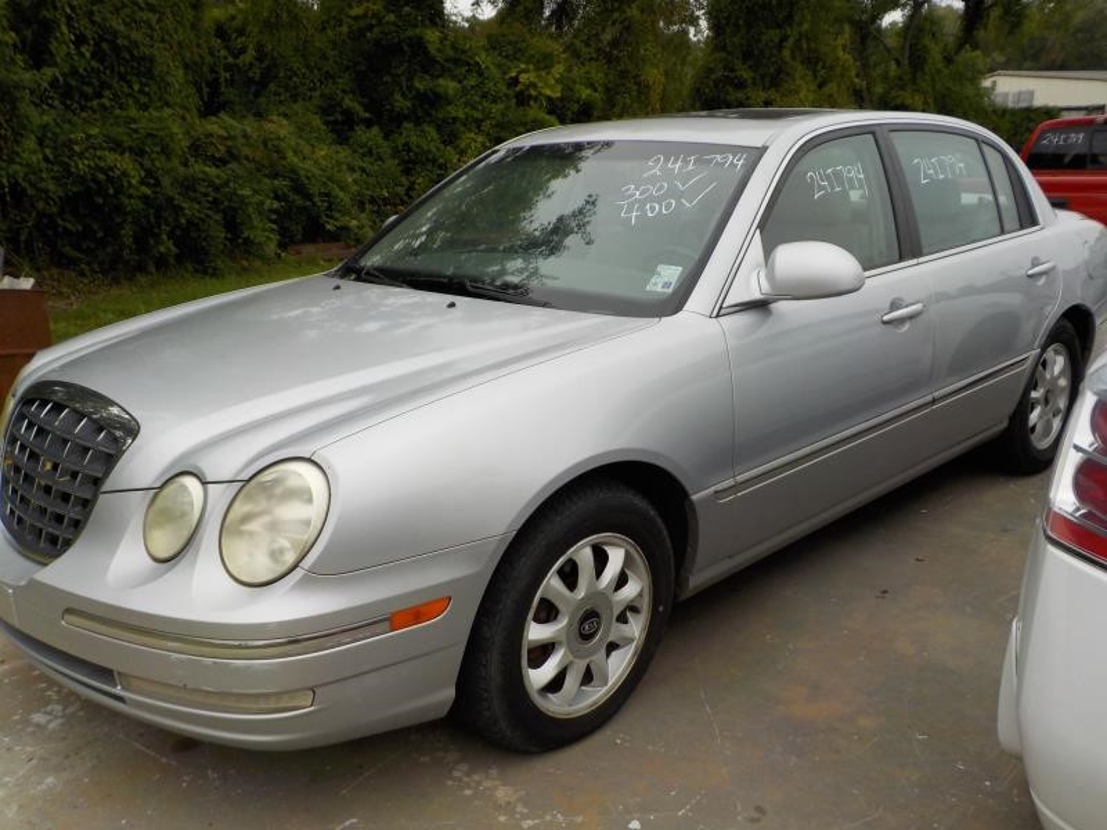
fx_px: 959
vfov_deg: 46.8
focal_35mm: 30
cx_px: 554
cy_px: 415
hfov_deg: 60.0
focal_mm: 4.1
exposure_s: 1/320
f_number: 3.3
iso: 125
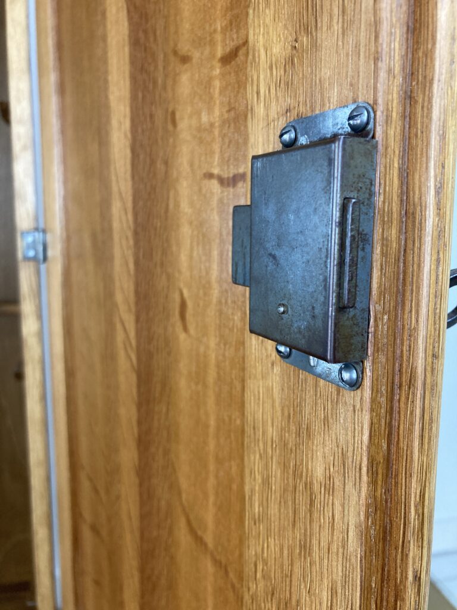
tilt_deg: -6.5
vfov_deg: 63.4
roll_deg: -0.4
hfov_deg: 49.7
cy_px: 305
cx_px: 228
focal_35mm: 28
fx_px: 493
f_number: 1.8
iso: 125
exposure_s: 1/50
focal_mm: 3.99
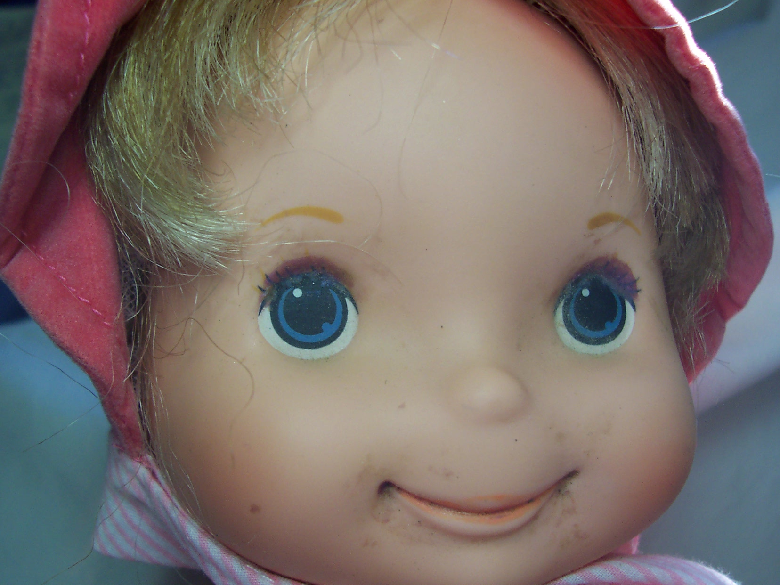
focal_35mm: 37
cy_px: 292
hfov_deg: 50.1
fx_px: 834
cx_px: 390
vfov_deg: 38.7
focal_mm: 5.6
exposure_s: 1/125
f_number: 2.8
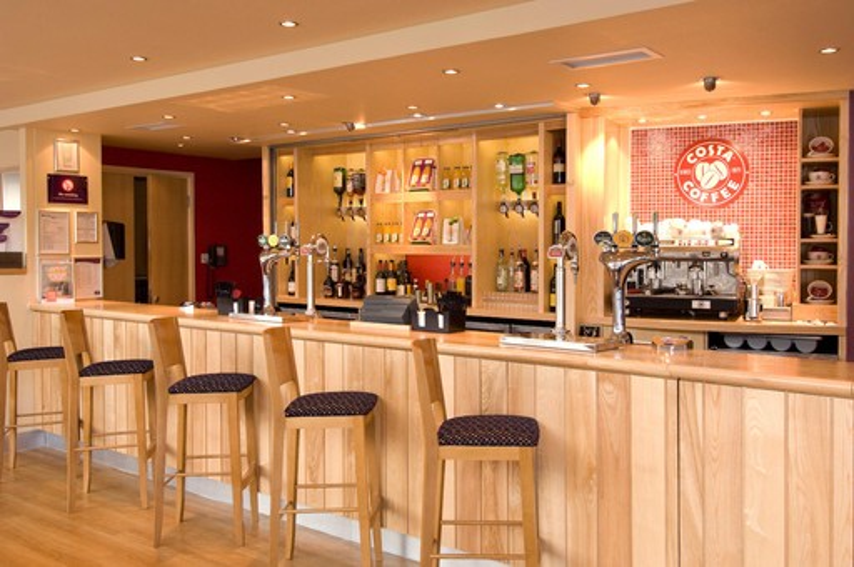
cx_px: 427
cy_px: 284
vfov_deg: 39.9
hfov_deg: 57.3
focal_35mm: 33
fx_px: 782
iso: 400
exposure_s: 1/10
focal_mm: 22
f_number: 8
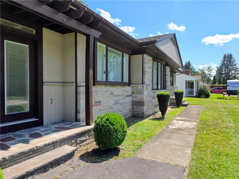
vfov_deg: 58.8
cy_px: 90
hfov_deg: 74.0
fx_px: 159
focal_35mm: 23
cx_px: 120
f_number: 1.7
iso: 12
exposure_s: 1/666
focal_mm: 6.3
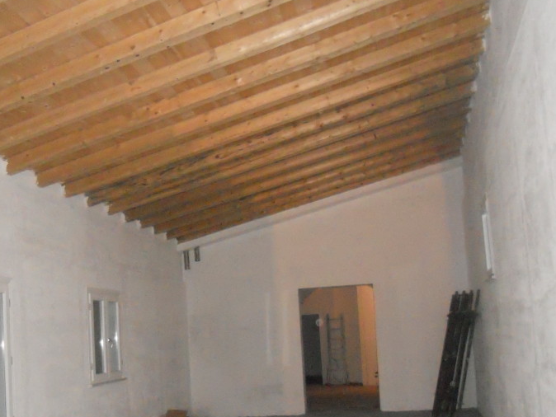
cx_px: 271
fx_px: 659
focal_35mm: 41
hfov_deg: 45.8
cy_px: 271
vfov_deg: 34.9
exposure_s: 1/25
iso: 1250
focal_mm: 4.9
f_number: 3.2
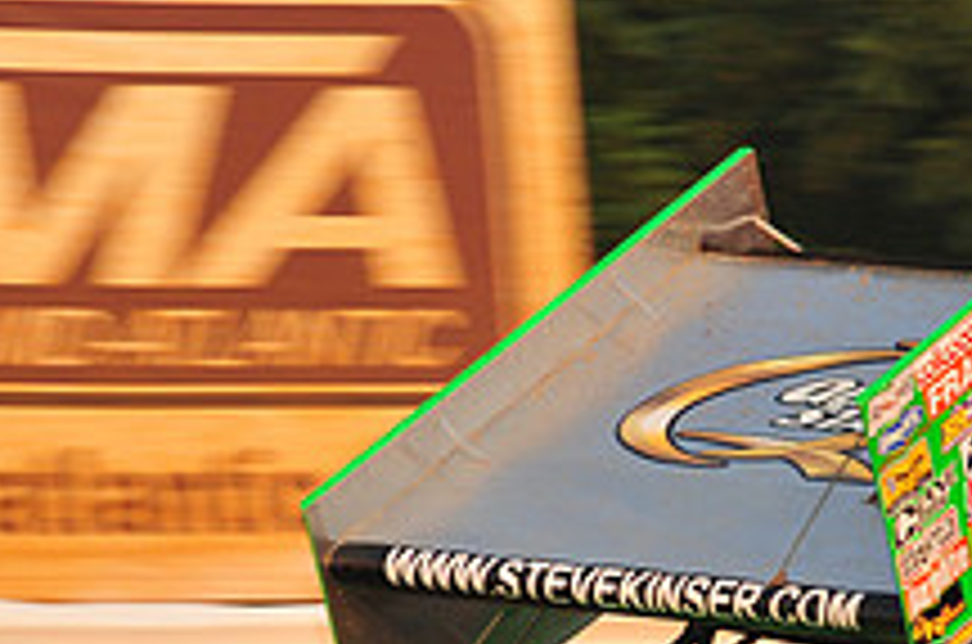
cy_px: 630
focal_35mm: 538
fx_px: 14494
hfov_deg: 3.8
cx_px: 680
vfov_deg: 2.5
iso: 800
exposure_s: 1/320
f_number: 8
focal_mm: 200
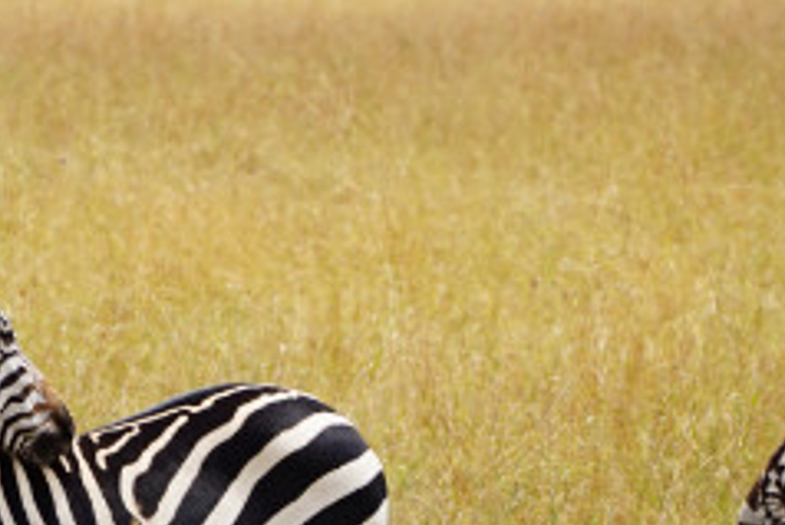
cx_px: -462
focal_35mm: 948
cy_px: 451
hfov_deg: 2.2
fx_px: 20683
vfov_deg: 1.5
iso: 100
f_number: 6.3
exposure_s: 1/320
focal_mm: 188
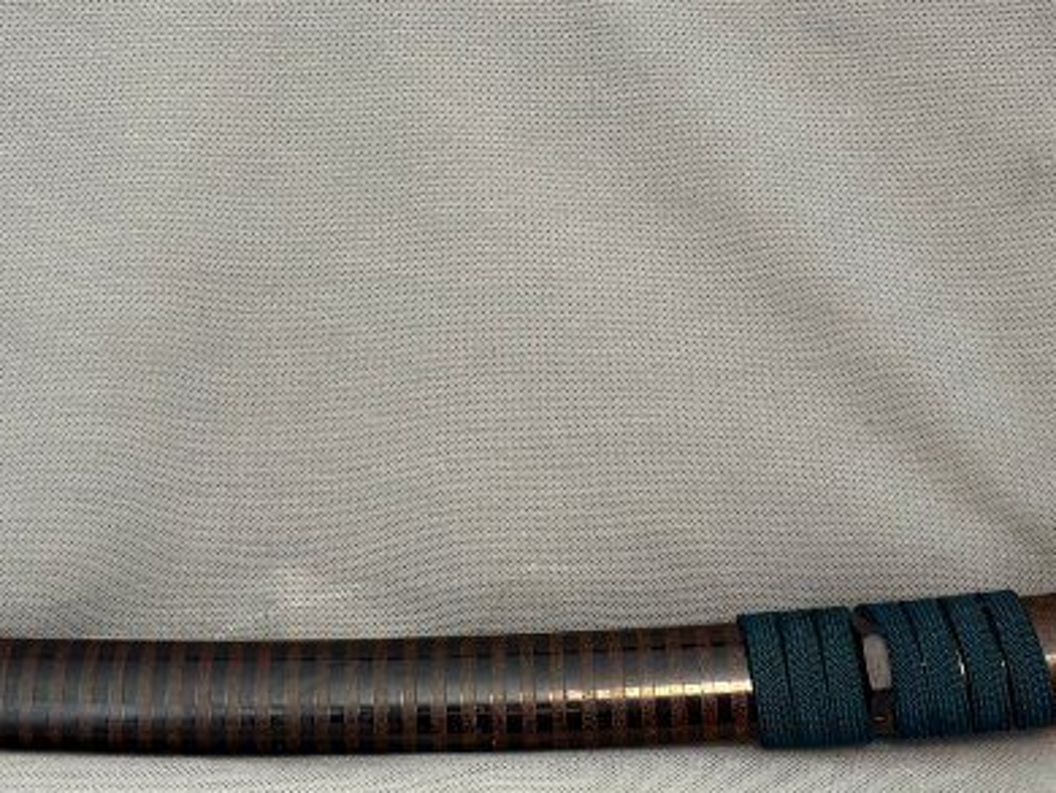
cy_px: 501
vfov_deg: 18.4
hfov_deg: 24.4
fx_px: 2442
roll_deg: +1.5
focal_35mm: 80
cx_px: 474
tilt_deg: -31.4
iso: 100
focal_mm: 5.96
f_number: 1.6
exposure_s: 1/100
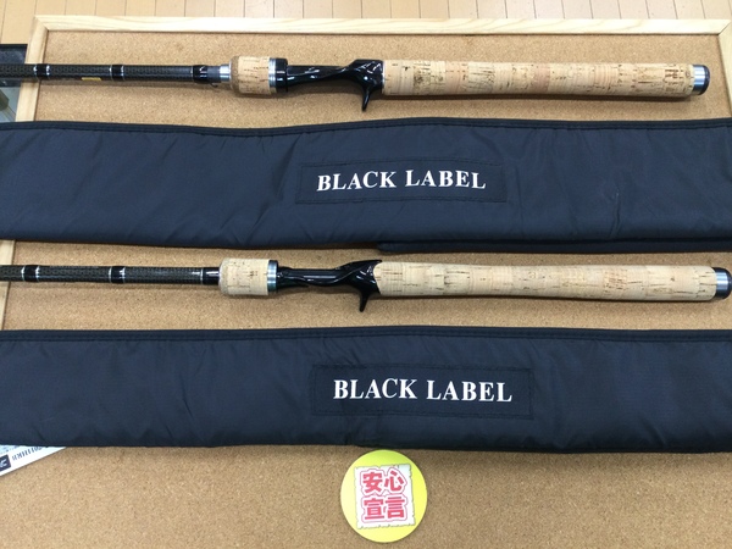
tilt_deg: -73.8
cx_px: 366
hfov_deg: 58.4
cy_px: 274
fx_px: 656
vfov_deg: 45.4
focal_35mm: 31
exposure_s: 1/30
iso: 64
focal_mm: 3.3
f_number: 2.4
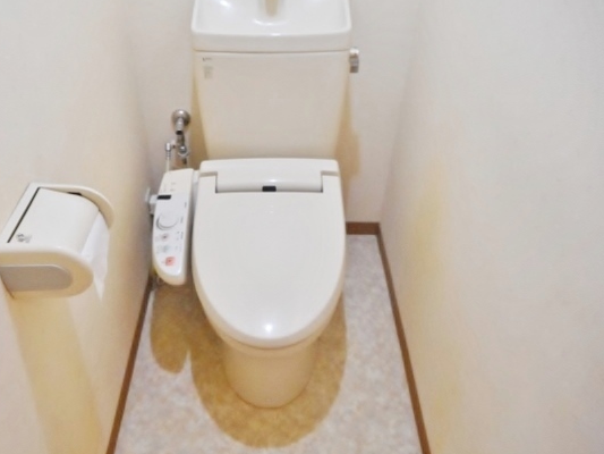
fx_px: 524
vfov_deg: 46.6
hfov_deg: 59.7
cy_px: 190
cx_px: 255
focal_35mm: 30
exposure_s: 1/25
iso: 400
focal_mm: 4.5
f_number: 3.7
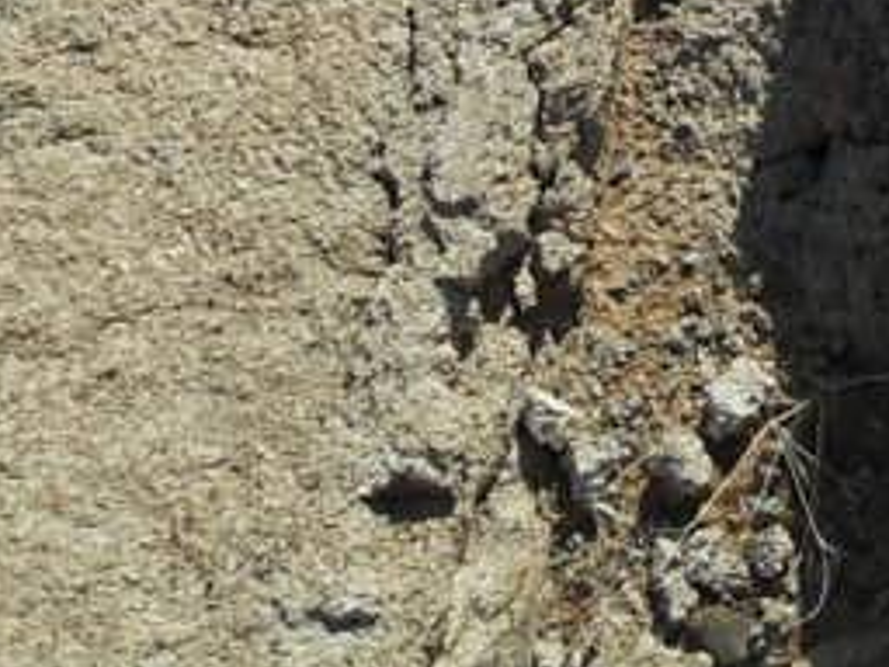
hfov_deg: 11.0
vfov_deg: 8.7
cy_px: -538
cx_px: 1764
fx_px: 4212
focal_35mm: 164
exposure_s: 1/250
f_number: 8.2
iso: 80
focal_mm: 6.3
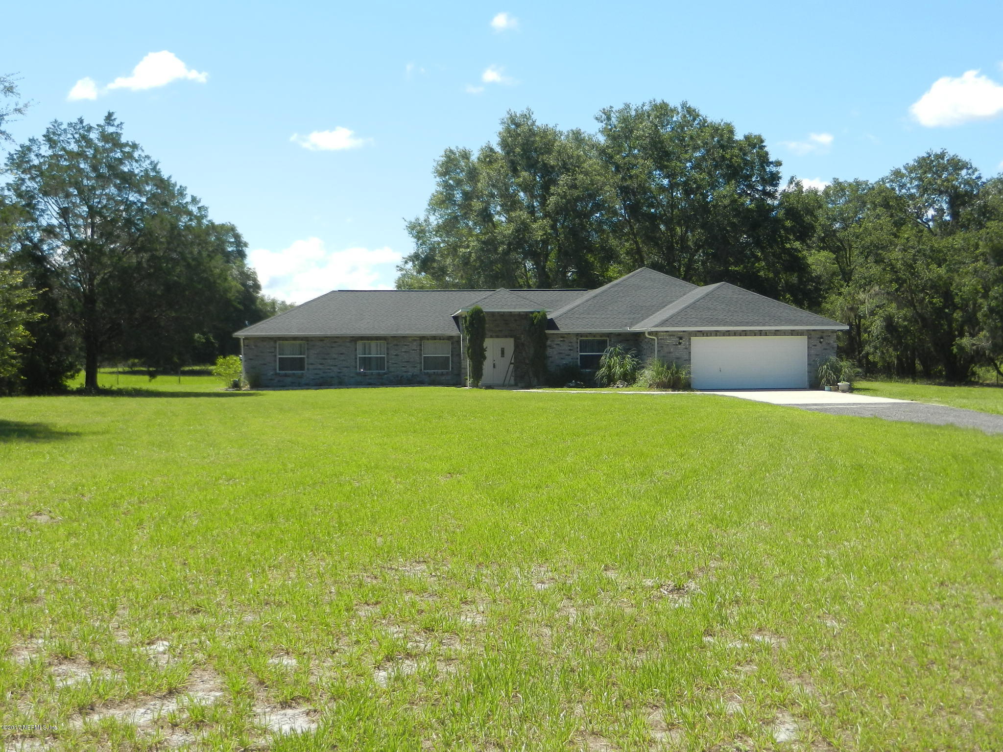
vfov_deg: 32.2
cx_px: 502
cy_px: 376
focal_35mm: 45
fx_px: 1304
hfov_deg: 42.1
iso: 160
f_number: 4.2
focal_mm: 8.2
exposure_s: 1/1000
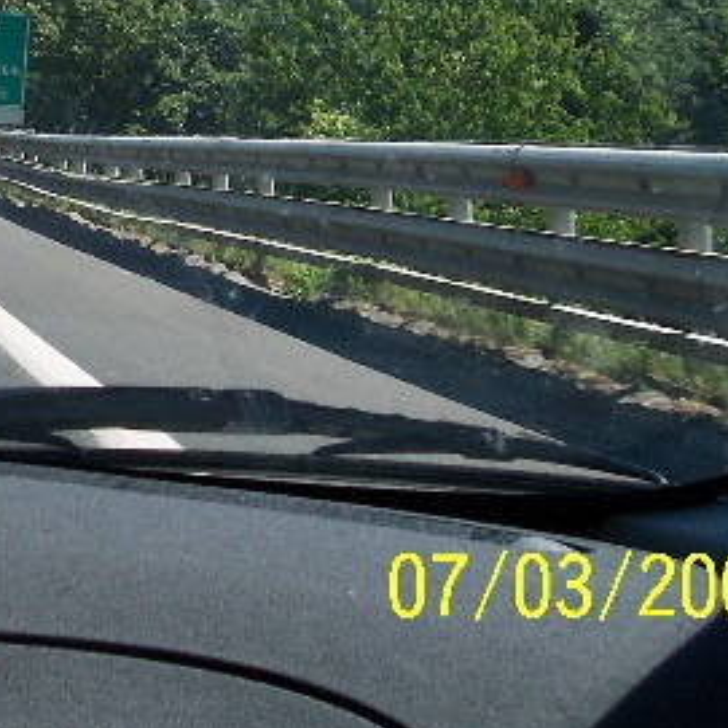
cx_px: -164
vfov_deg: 17.1
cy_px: -19
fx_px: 2356
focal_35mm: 99
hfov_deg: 16.8
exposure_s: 1/350
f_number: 4.8
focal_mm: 8
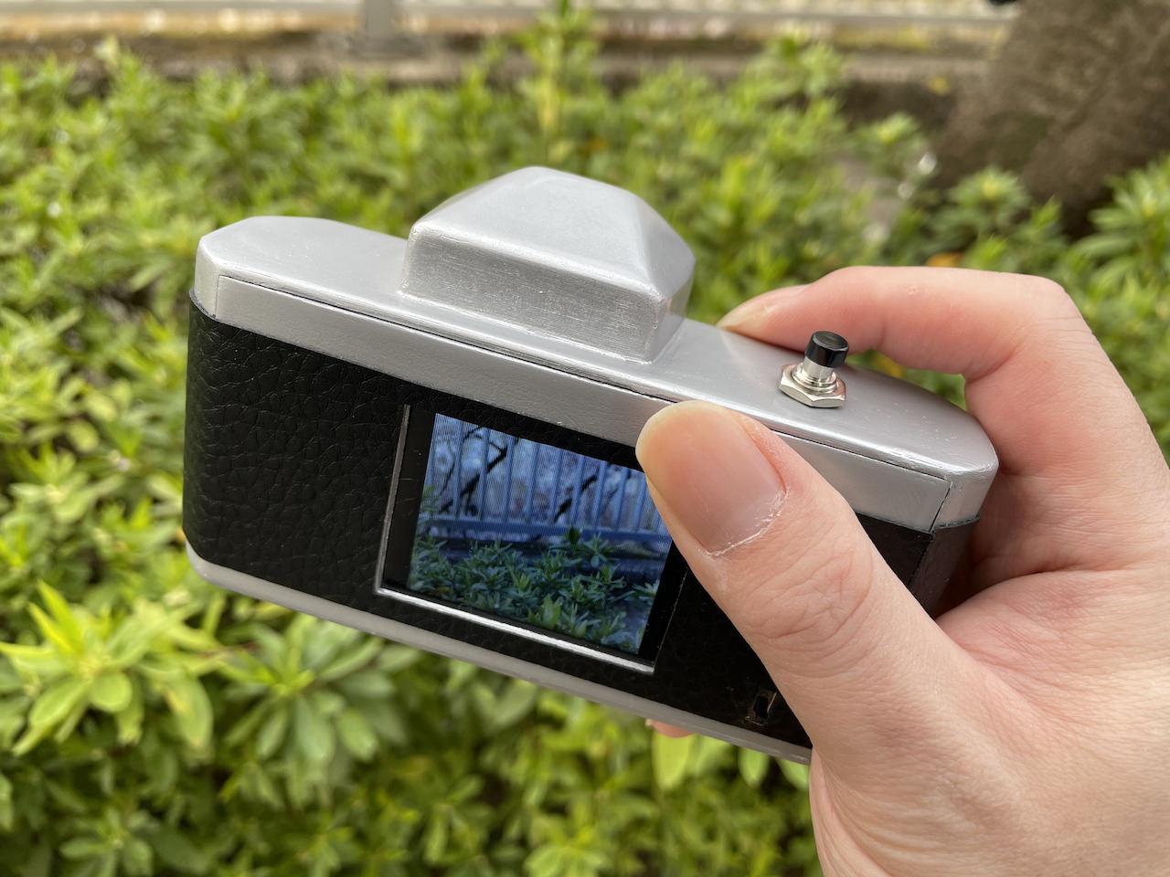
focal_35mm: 26
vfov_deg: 53.1
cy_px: 438
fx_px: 879
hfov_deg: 67.3
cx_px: 585
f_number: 1.6
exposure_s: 1/121
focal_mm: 4.2
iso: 32
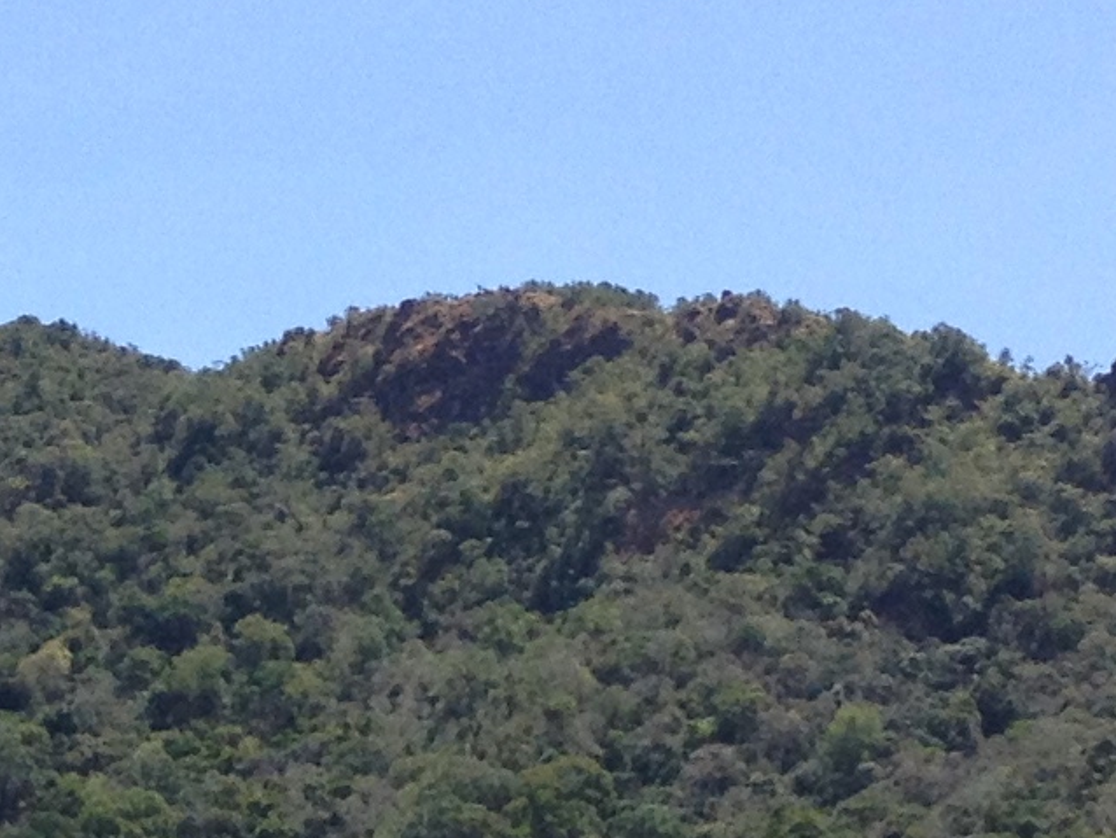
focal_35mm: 179
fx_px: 5773
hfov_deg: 11.0
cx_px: 318
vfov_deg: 7.9
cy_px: 1702
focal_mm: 4.28
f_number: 2.4
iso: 50
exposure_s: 1/1255
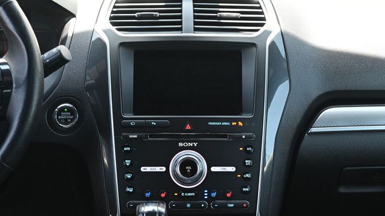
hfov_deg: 34.1
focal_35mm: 62
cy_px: 107
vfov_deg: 19.6
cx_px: 192
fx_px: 628
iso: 1400
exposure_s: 1/125
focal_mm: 39
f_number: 5.6
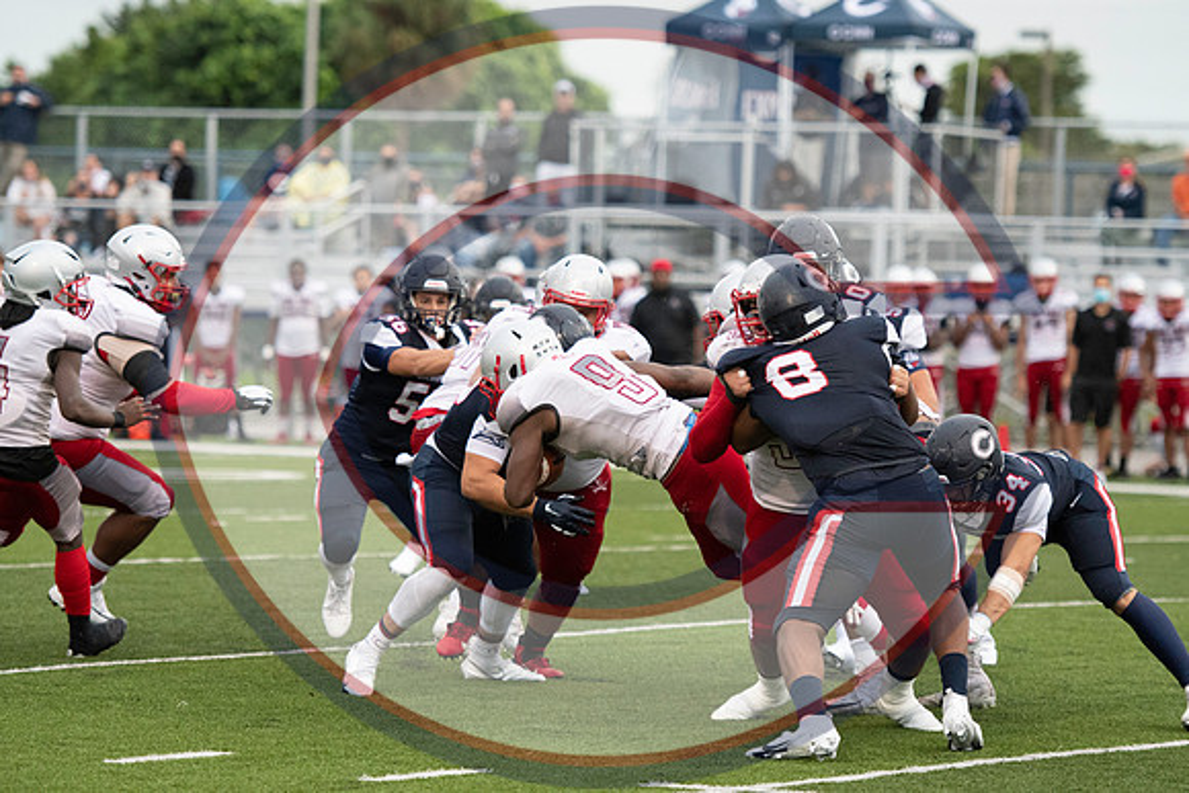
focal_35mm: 210
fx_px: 6937
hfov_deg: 9.8
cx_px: 594
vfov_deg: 6.5
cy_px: 396
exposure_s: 1/2000
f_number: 2.8
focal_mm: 140
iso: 2800
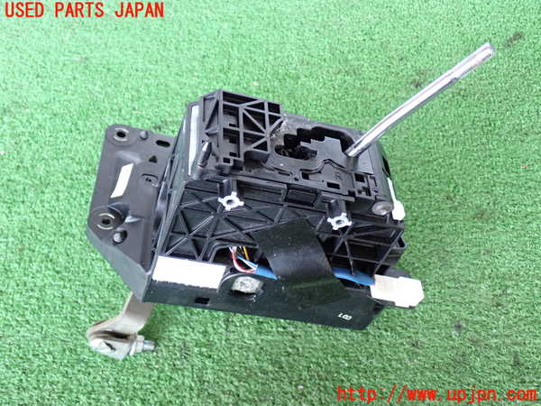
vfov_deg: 37.7
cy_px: 203
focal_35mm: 38
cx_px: 270
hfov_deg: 49.0
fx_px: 594
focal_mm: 6.83
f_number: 2.7
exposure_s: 1/40
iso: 400
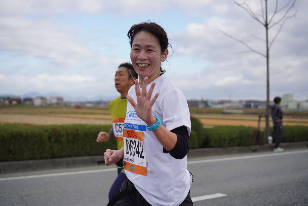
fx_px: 449
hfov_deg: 37.8
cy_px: 103
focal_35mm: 52
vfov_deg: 25.8
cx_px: 154
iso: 100
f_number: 2.2
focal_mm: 35
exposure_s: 1/2000
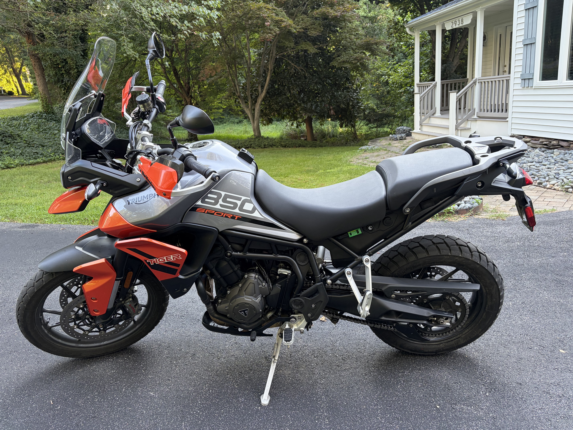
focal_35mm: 26
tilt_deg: -14.4
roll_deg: +5.4
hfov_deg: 67.3
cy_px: 215
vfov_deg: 53.1
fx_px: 430
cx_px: 286
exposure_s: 1/122
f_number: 1.6
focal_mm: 5.96
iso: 100
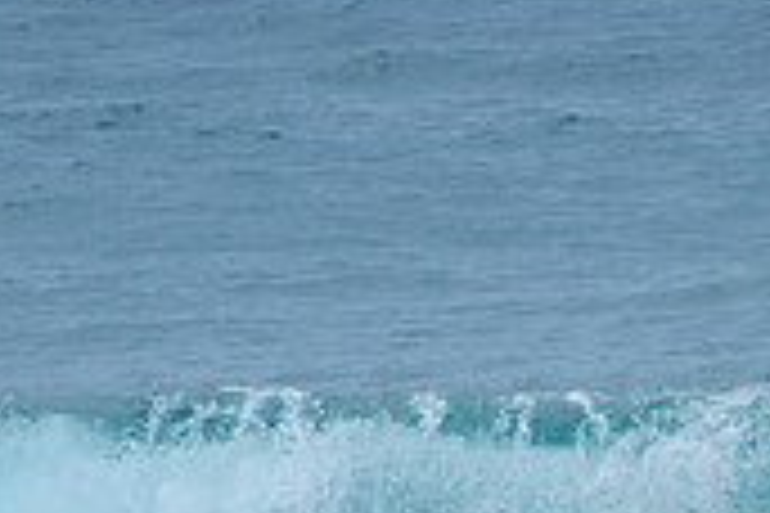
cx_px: 896
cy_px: 595
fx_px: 39909
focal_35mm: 1866
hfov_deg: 1.1
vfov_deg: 0.7
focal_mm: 400
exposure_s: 1/2000
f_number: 5.6
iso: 200
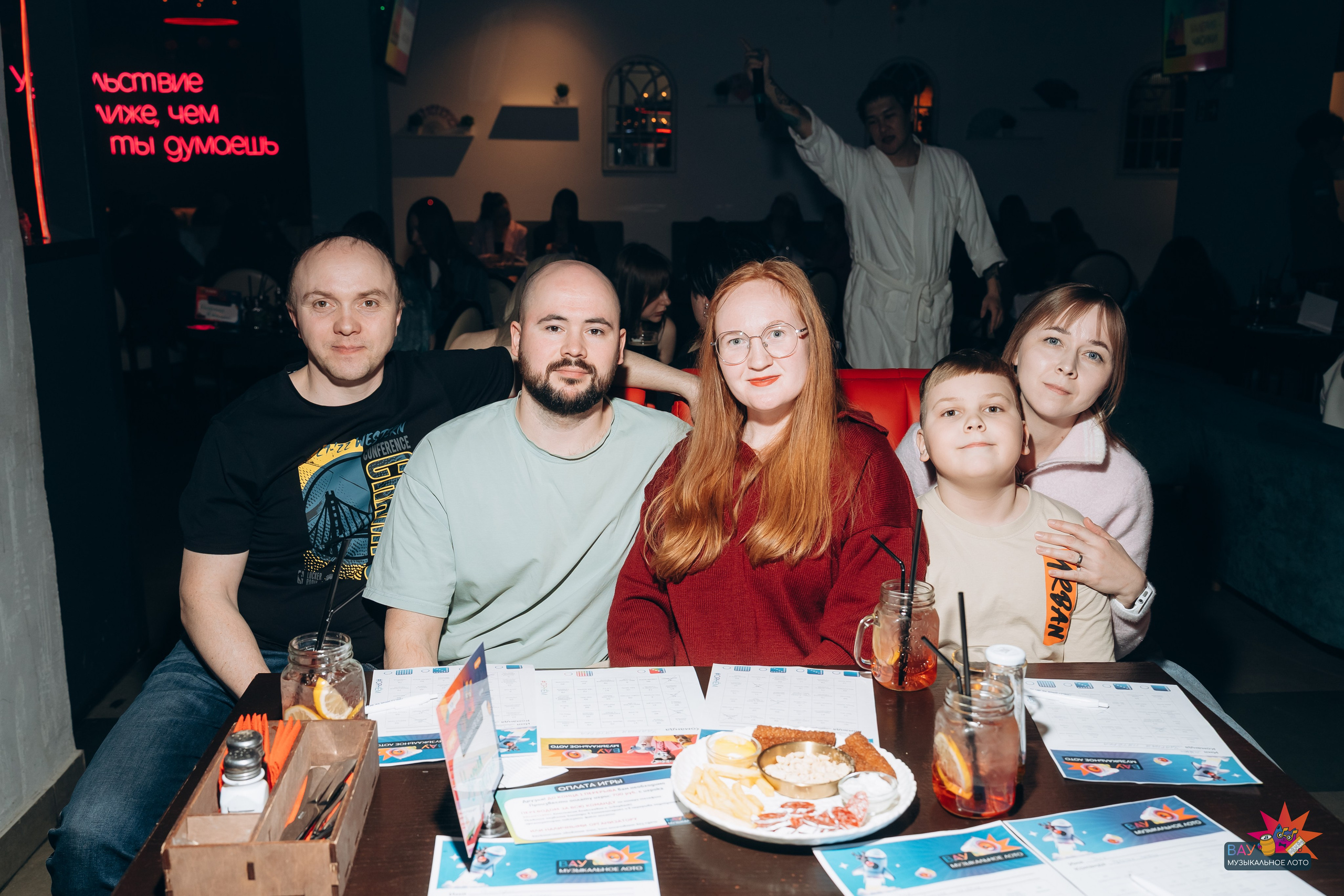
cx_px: 654
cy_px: 497
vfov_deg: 39.1
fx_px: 1261
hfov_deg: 56.1
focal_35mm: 34
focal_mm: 28
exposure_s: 1/160
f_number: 4.5
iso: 400
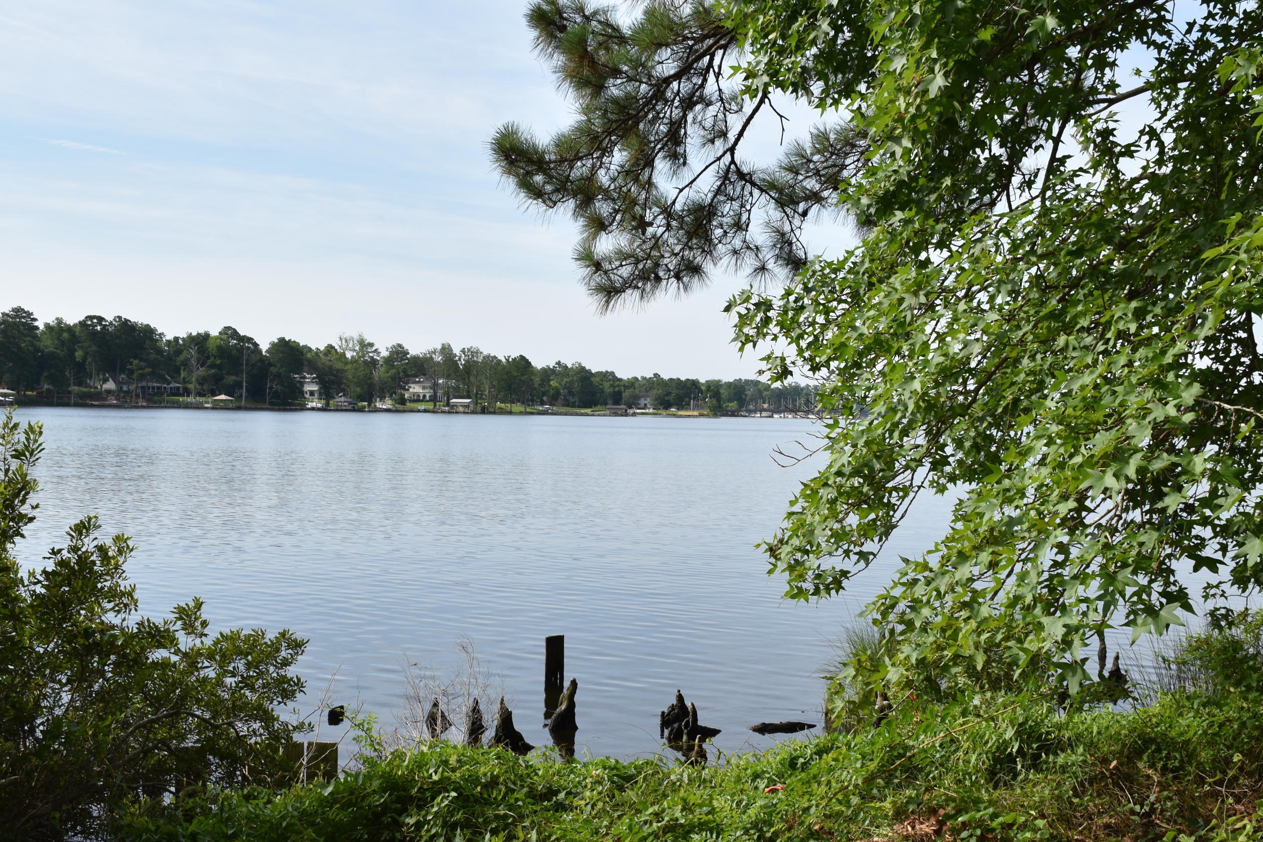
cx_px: 705
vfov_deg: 31.1
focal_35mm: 43
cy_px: 493
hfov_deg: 45.4
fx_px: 1508
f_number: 10
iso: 100
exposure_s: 1/200
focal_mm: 24
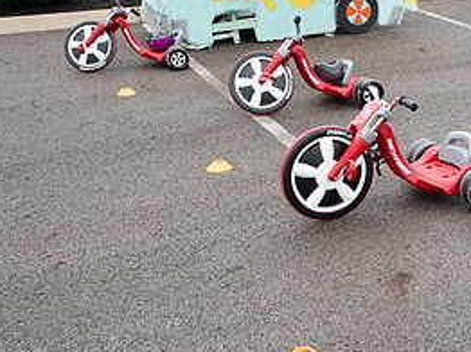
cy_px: 169
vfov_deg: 22.2
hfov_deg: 27.5
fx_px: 897
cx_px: 484
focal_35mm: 66
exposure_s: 1/160
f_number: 6.3
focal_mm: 31
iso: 640
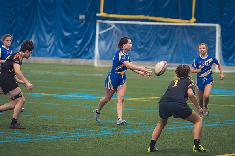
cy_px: 78
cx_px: 118
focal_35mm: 217
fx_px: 1416
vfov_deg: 6.3
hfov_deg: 9.5
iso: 3200
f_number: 2.8
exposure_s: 1/320
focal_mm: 145
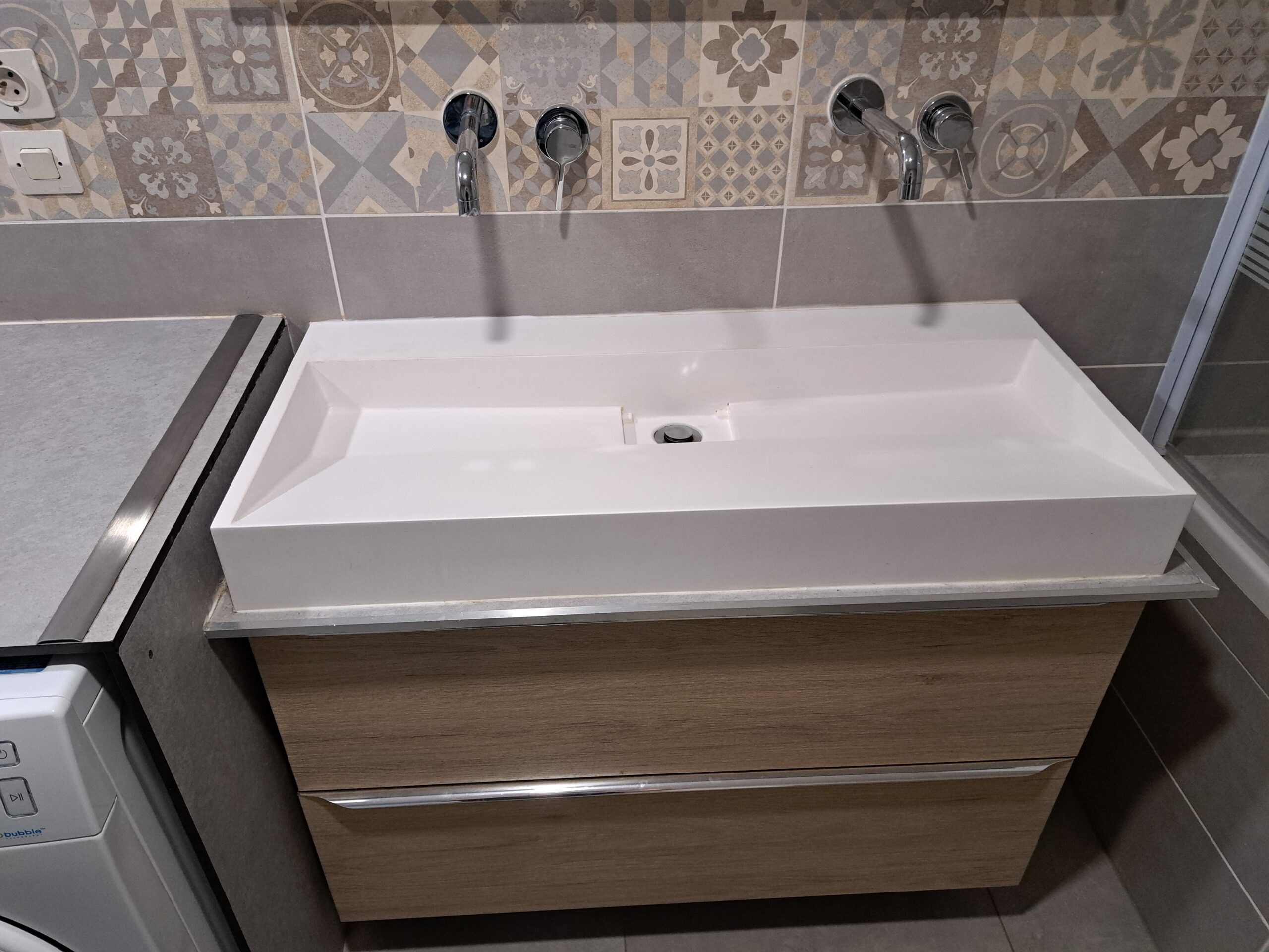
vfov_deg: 56.8
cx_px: 634
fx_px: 880
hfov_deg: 71.6
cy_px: 476
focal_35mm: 24
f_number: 1.8
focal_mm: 5.23
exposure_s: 1/50
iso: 320
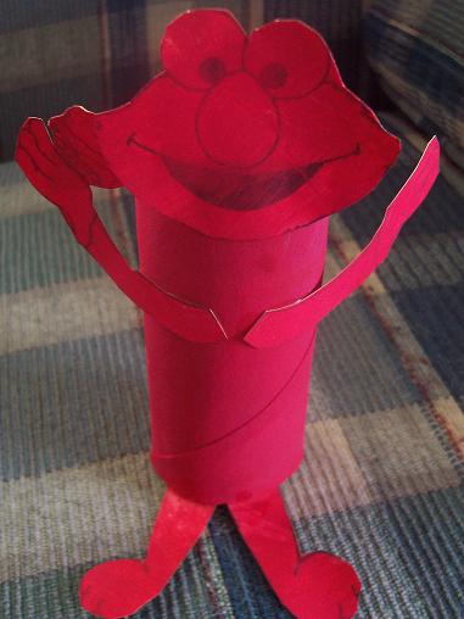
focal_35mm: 37
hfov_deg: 38.7
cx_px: 232
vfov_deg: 50.1
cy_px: 310
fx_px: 661
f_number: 2.8
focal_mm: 5.6
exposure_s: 1/8
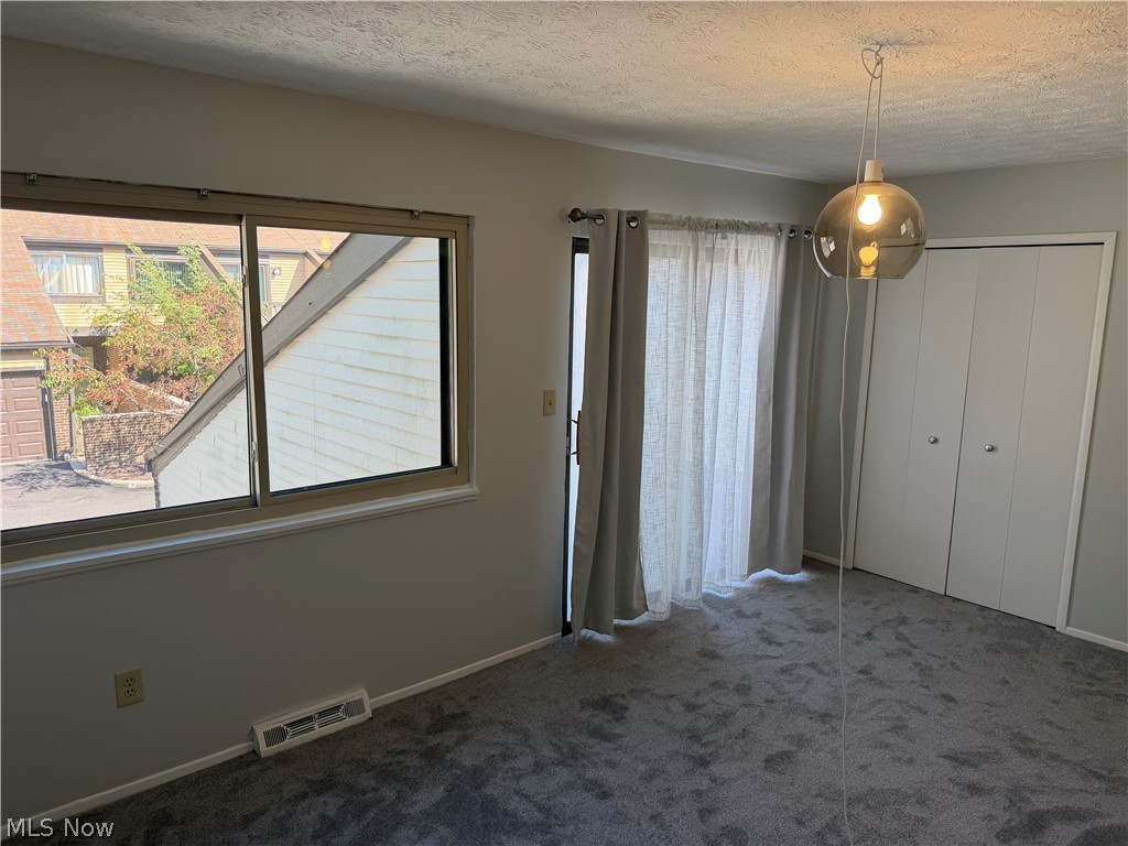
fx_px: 782
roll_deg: -0.9
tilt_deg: -9.6
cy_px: 423
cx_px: 564
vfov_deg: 56.8
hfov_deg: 71.6
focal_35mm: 24
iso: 80
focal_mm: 6.76
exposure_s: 1/267
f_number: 1.78
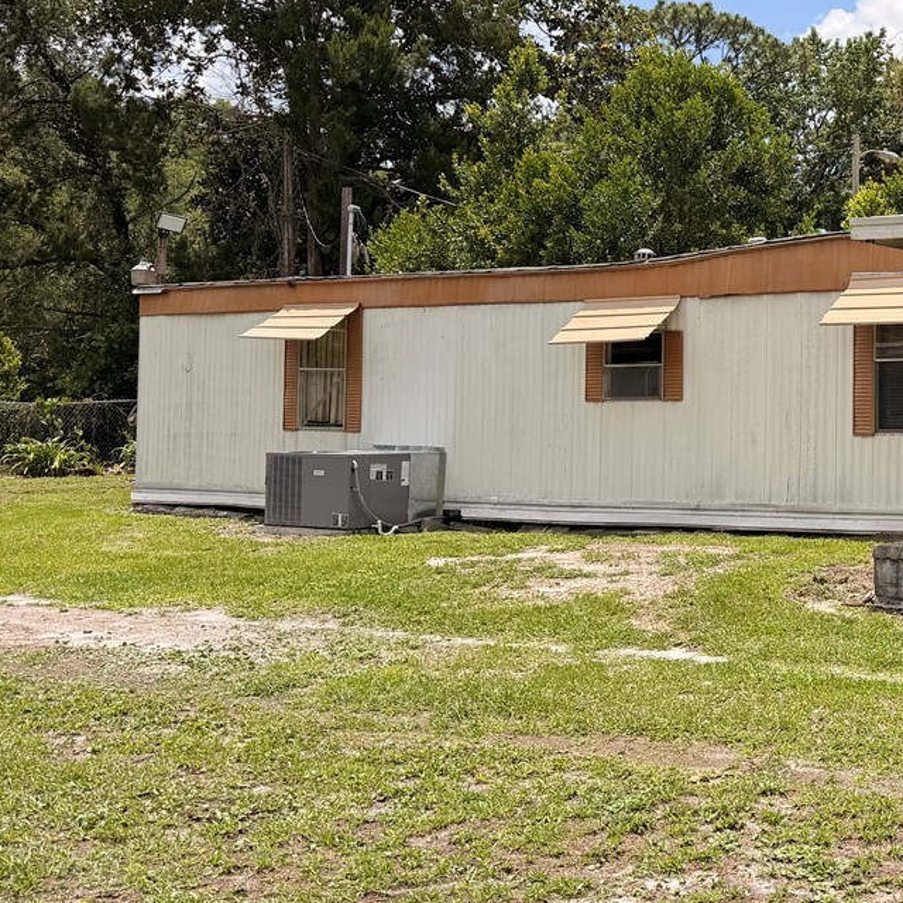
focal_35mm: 53
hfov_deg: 28.9
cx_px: 1009
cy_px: 363
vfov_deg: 32.1
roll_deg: -0.1
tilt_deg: +2.7
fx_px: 1564
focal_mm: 6.76
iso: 80
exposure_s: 1/4673
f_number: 1.78
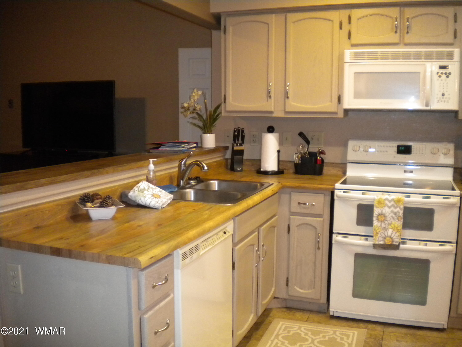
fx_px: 467
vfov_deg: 40.7
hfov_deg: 52.6
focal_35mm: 35
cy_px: 174
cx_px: 231
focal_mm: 6.3
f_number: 3.1
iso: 400
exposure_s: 1/30
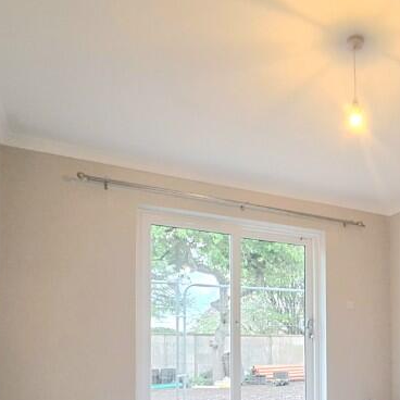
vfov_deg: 46.9
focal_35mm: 32
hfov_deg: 47.4
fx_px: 418
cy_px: 347
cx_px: 338
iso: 160
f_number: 2.2
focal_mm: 1.42
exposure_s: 1/50
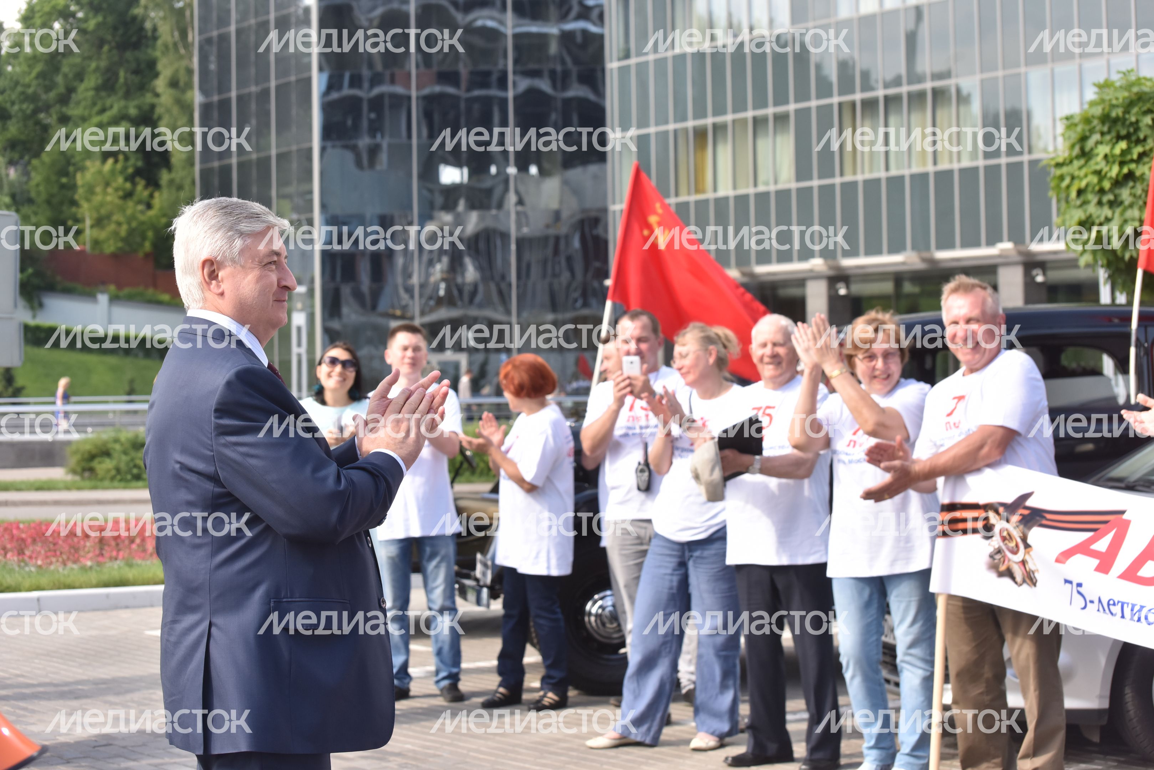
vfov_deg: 19.5
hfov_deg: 28.8
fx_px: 2245
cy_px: 385
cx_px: 577
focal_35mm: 70
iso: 500
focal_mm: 70
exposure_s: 1/400
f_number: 7.1
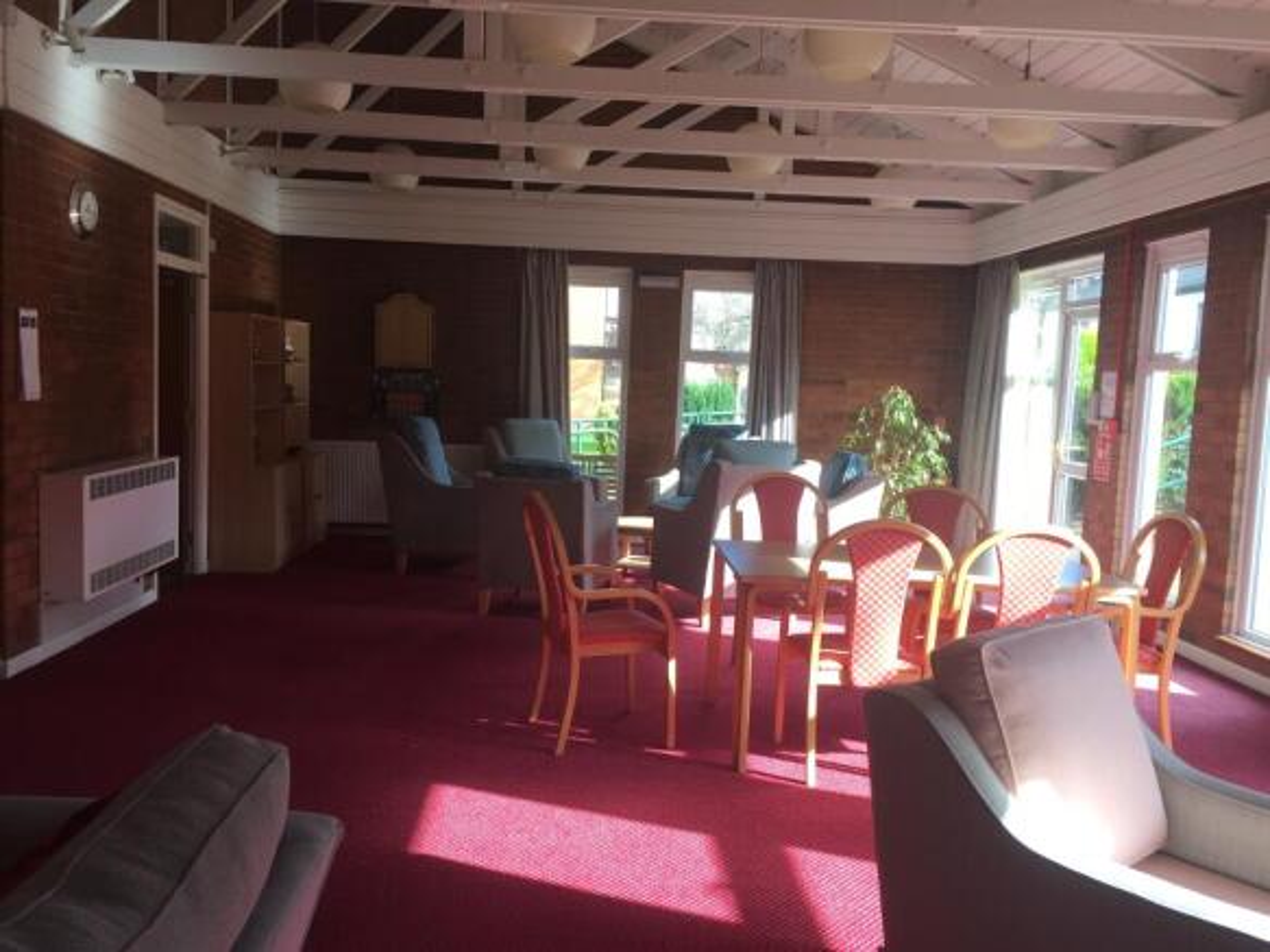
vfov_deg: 48.2
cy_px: 476
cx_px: 635
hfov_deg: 61.7
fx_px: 1064
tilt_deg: -4.6
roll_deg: -2.3
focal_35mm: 29
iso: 32
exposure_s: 1/105
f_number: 2.2
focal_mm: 4.15
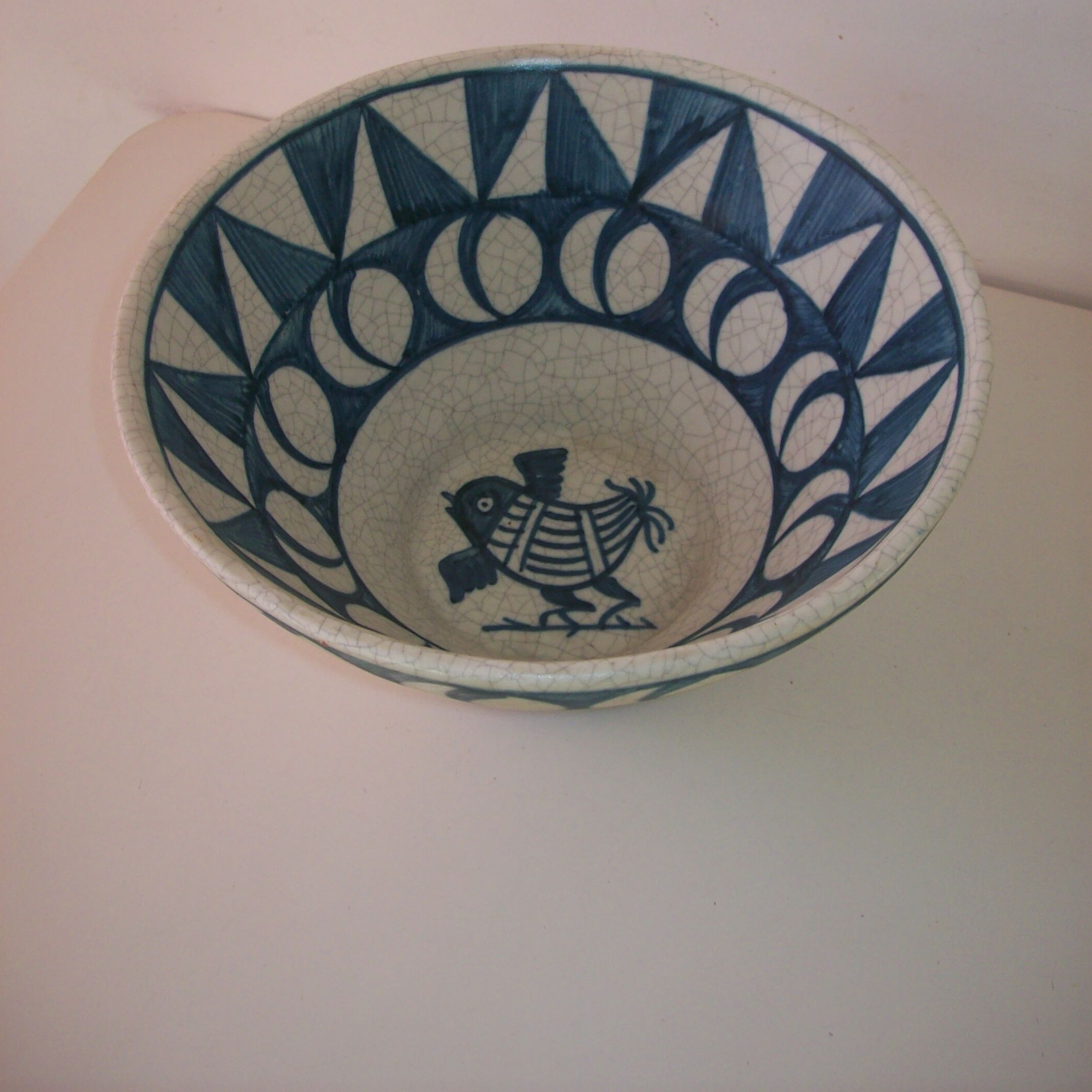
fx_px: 1535
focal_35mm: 43
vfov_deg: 38.7
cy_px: 354
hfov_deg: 39.2
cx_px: 548
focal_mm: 6
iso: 80
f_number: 2.7
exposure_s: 1/64
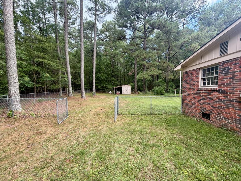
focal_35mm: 15
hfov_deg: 98.1
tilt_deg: -3.7
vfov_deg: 81.7
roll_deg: +0.5
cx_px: 128
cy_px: 96
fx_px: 104
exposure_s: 1/121
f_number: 2.2
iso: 40
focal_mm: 2.22
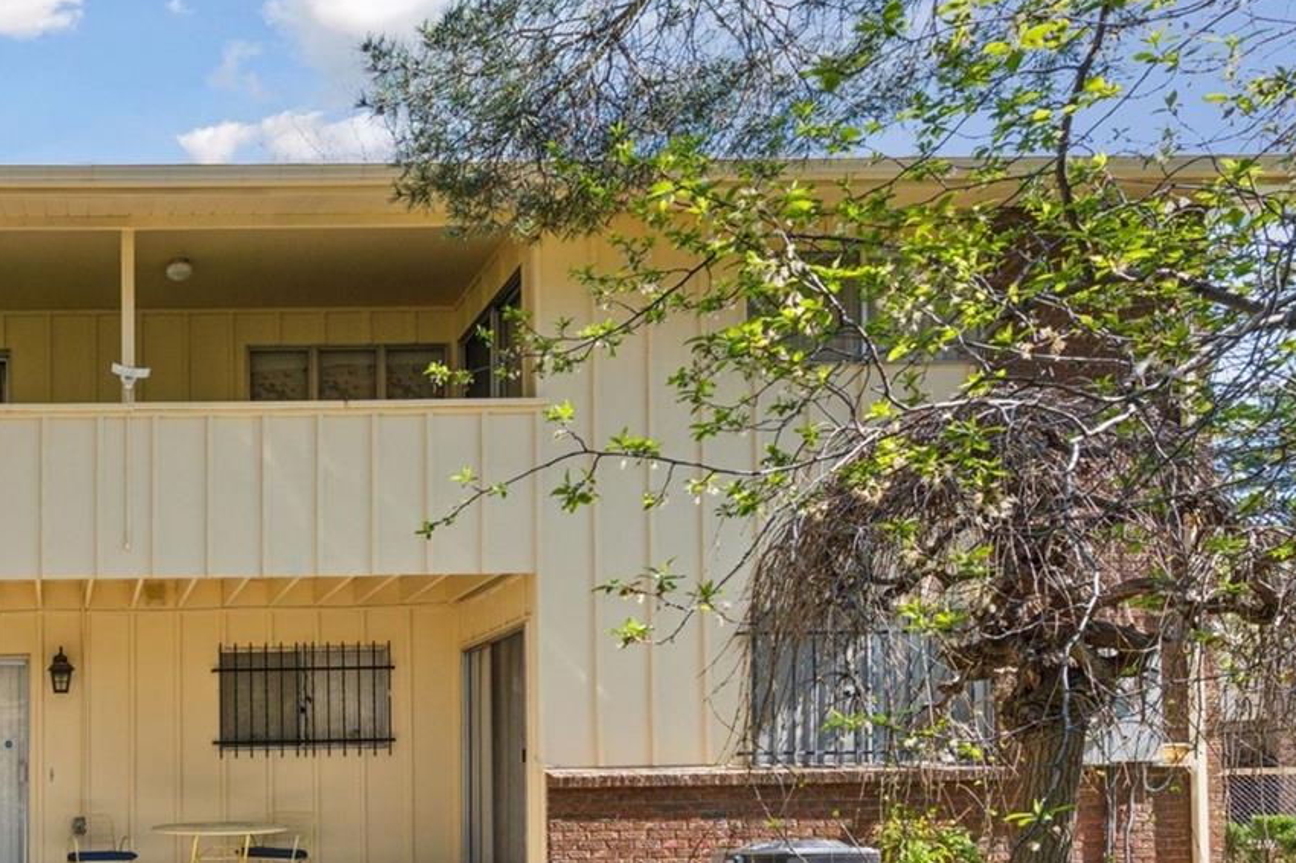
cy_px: 611
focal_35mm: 32
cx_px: 91
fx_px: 1151
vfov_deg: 40.3
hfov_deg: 50.8
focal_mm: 17
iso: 400
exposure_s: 1/400
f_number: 8
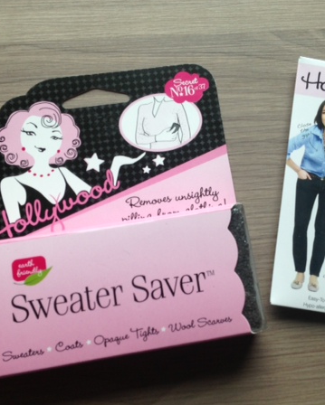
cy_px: 208
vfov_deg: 40.3
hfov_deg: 32.7
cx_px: 195
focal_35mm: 46
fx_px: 553
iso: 50
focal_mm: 4.13
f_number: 2.4
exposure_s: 1/60
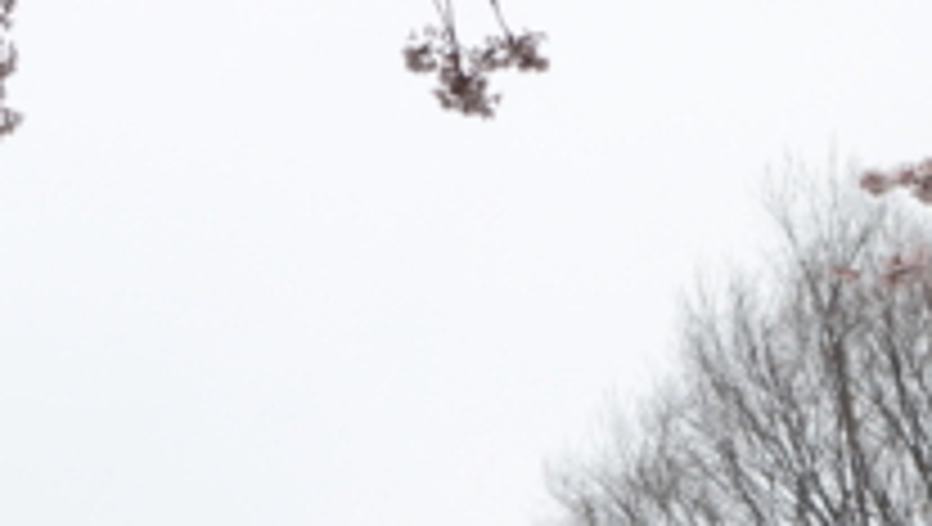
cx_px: 153
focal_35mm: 364
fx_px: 9006
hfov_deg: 5.9
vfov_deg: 3.3
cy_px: 780
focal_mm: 33.56
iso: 125
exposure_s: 1/100
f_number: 5.6
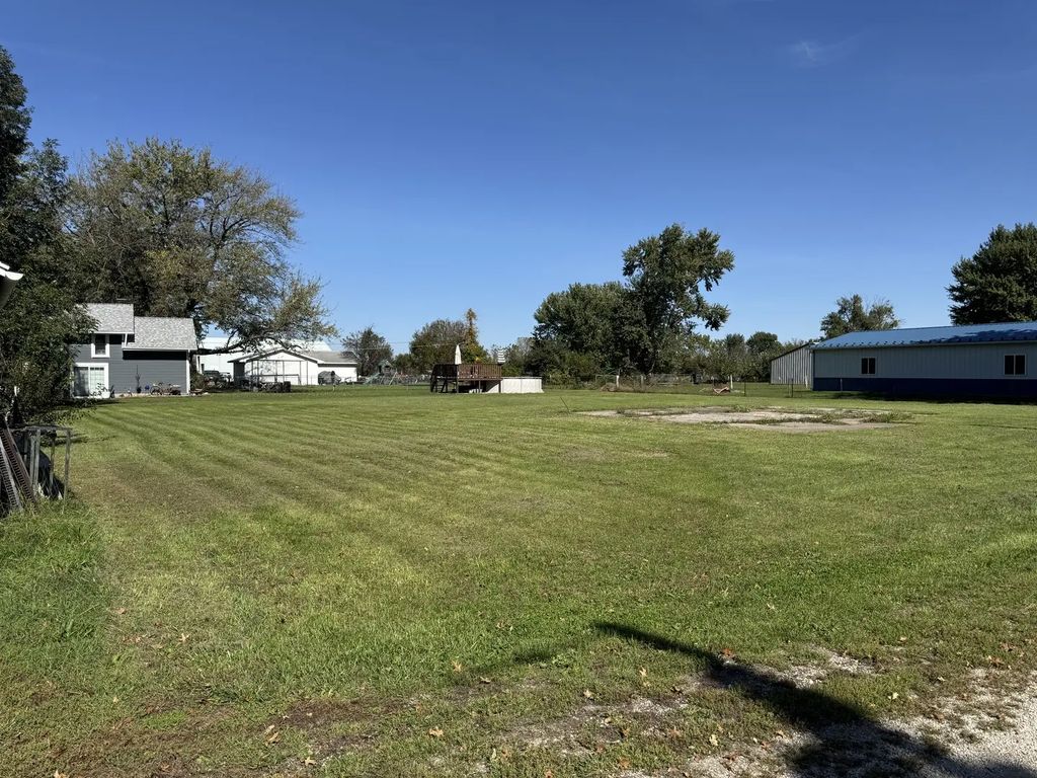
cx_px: 518
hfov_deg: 71.6
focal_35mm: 24
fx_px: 719
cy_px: 389
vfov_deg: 56.8
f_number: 1.78
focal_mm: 6.76
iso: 80
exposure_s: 1/5814
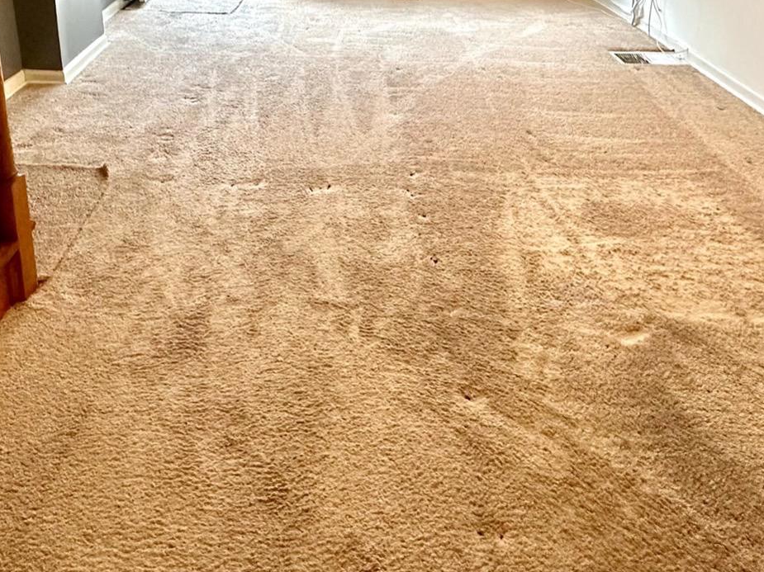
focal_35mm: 31
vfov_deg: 41.4
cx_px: 291
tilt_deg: -17.9
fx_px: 684
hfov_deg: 57.7
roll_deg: -0.5
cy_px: 44
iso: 320
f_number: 2.2
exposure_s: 1/120
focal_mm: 2.22
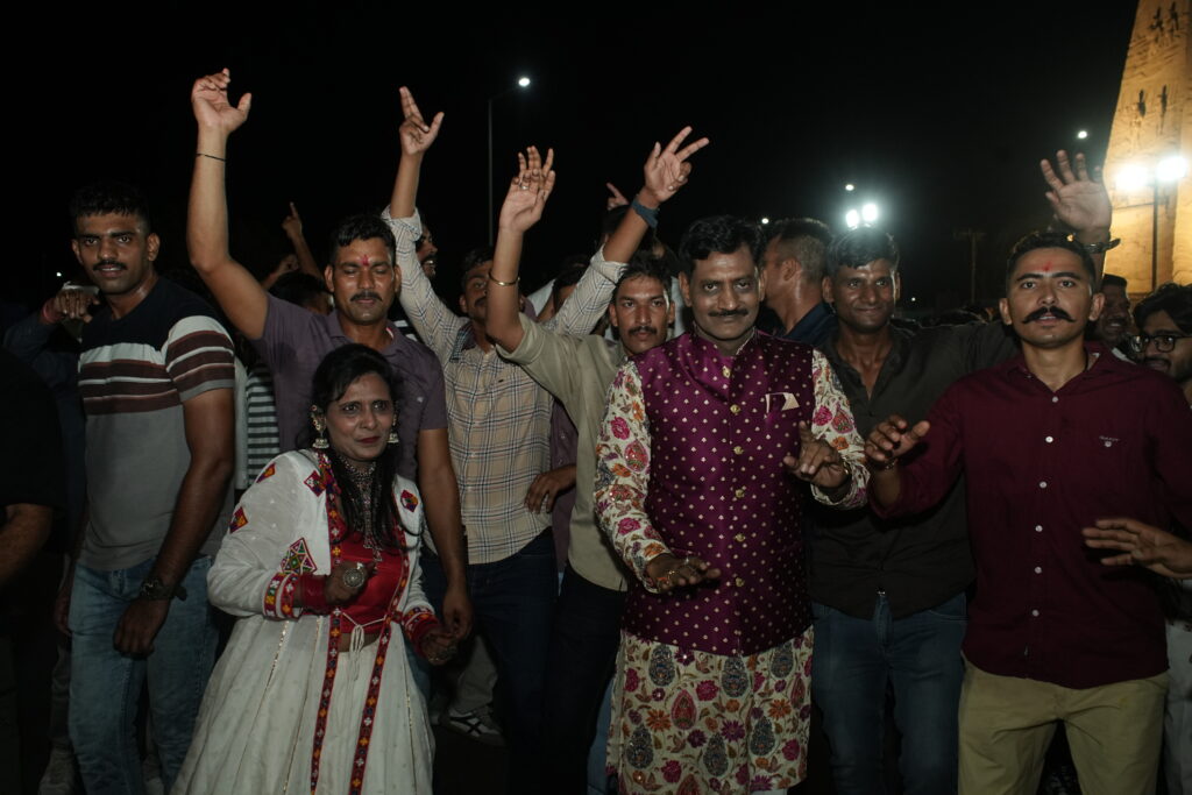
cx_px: 596
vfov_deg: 42.3
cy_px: 398
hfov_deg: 60.3
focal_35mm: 31
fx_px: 1027
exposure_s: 1/200
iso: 2000
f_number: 5.6
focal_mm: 31
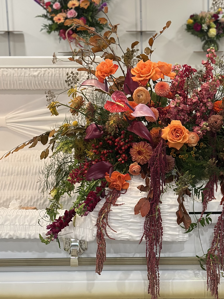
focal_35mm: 77
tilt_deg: -9.0
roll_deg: -0.4
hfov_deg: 19.0
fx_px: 664
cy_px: 191
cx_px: 178
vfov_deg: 25.2
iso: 320
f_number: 1.78
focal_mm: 6.86
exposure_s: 1/60
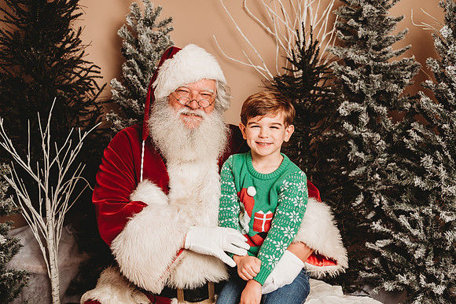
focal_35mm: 46
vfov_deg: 29.3
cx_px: 228
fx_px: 583
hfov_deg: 42.7
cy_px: 152
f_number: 4
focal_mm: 46
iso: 100
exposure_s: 1/160
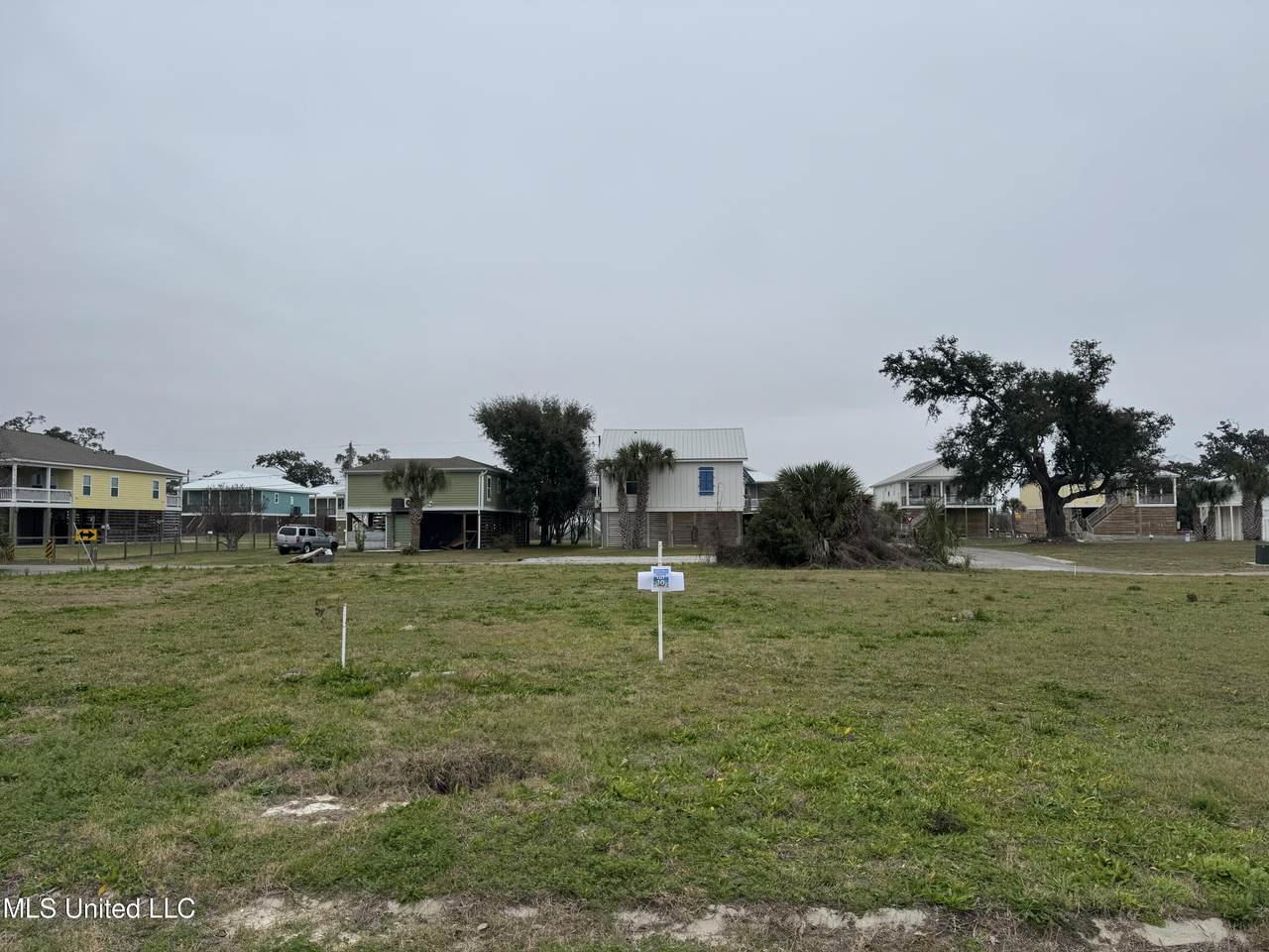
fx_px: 880
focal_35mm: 24
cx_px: 634
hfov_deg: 71.6
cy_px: 476
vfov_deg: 56.8
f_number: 1.78
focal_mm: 6.76
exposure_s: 1/4049
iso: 80
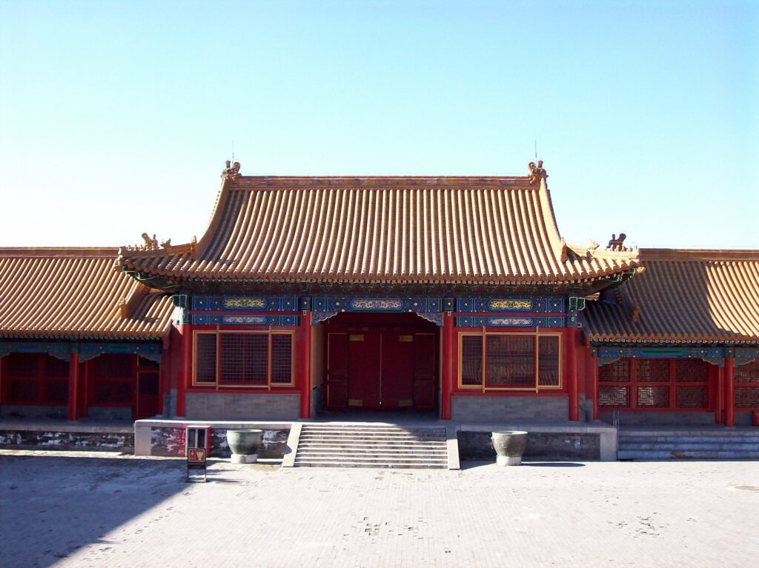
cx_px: 380
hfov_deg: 42.1
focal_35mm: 45
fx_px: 986
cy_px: 284
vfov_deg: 32.2
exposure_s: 1/556
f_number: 3
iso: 80
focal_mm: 7.6
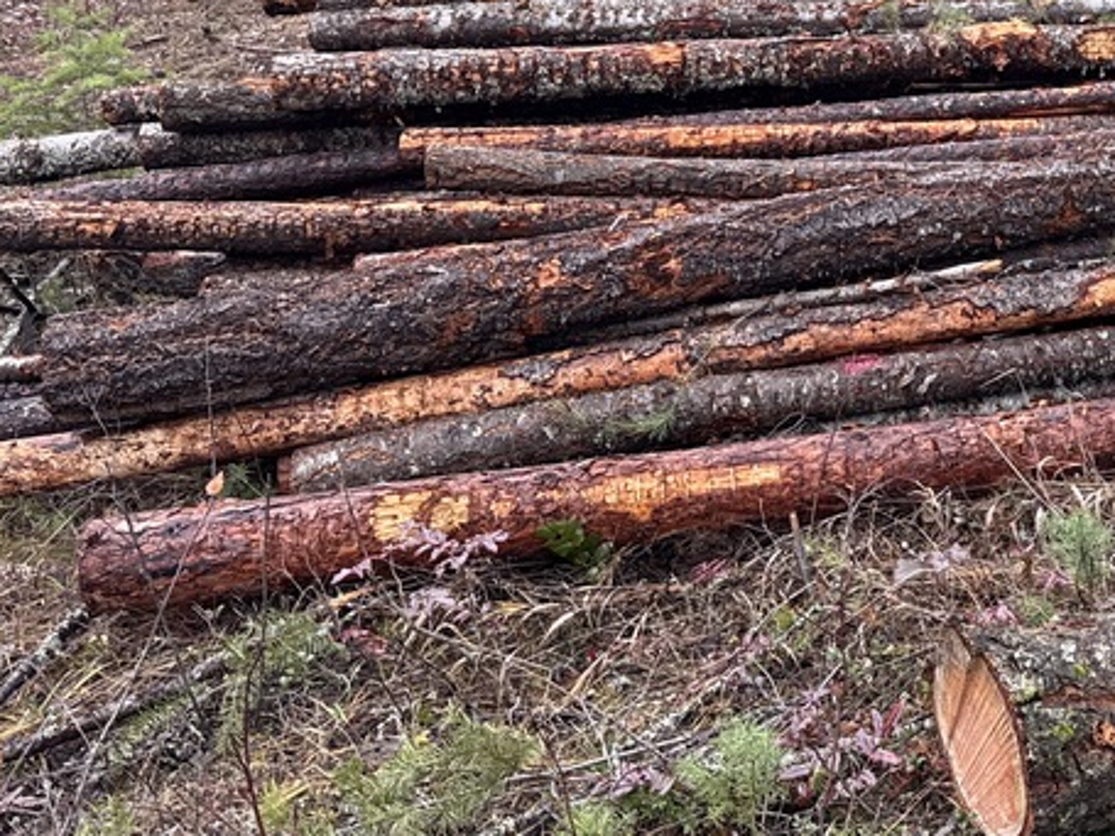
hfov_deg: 33.4
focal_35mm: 54
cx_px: 1034
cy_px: 47
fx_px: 1739
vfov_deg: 25.9
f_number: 1.78
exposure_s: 1/235
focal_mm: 6.76
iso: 200
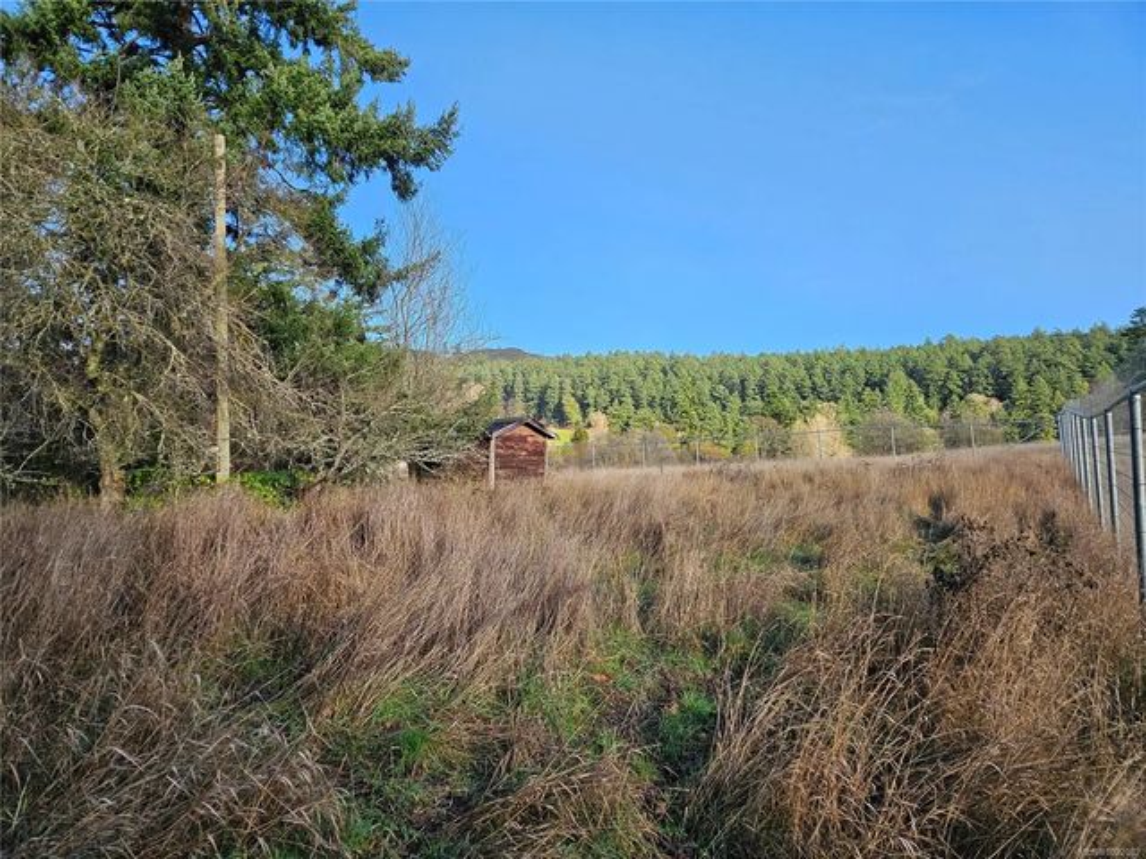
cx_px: 573
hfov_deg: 73.9
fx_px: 761
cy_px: 430
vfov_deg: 58.9
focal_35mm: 23
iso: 40
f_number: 1.8
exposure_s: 1/1142
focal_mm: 5.4
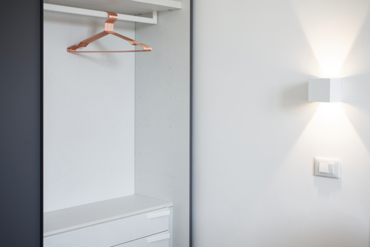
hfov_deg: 39.6
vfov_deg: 27.0
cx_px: 185
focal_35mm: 50
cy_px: 124
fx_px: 514
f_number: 5
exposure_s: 1/80
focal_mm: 50
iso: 400
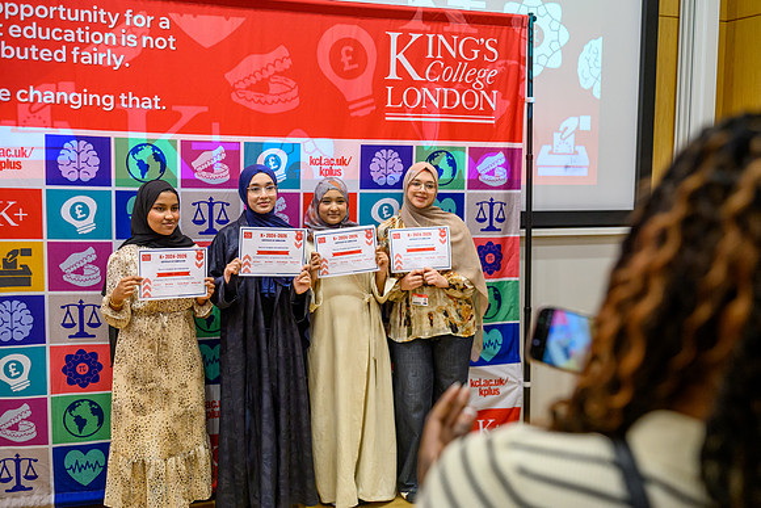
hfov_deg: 53.9
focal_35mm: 35
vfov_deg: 37.5
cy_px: 254
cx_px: 380
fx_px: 748
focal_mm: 35
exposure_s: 1/500
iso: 4500
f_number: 2.8
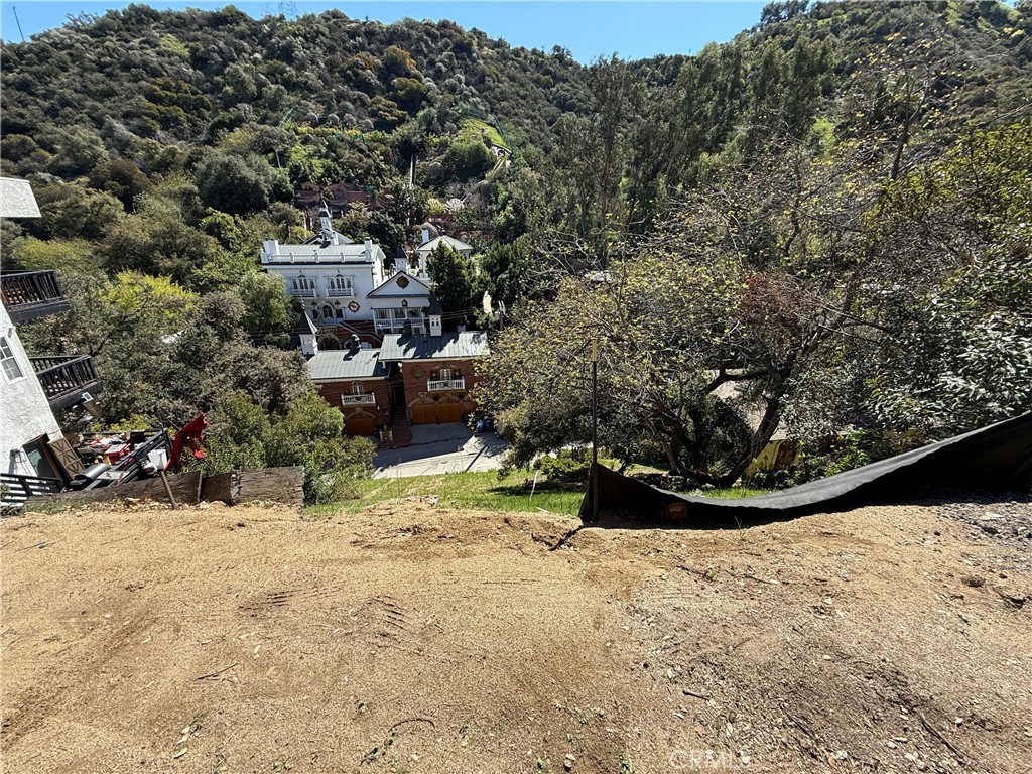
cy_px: 387
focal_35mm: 14
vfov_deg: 85.7
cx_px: 516
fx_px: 417
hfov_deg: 102.1
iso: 50
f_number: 2.2
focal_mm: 2.22
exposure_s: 1/694
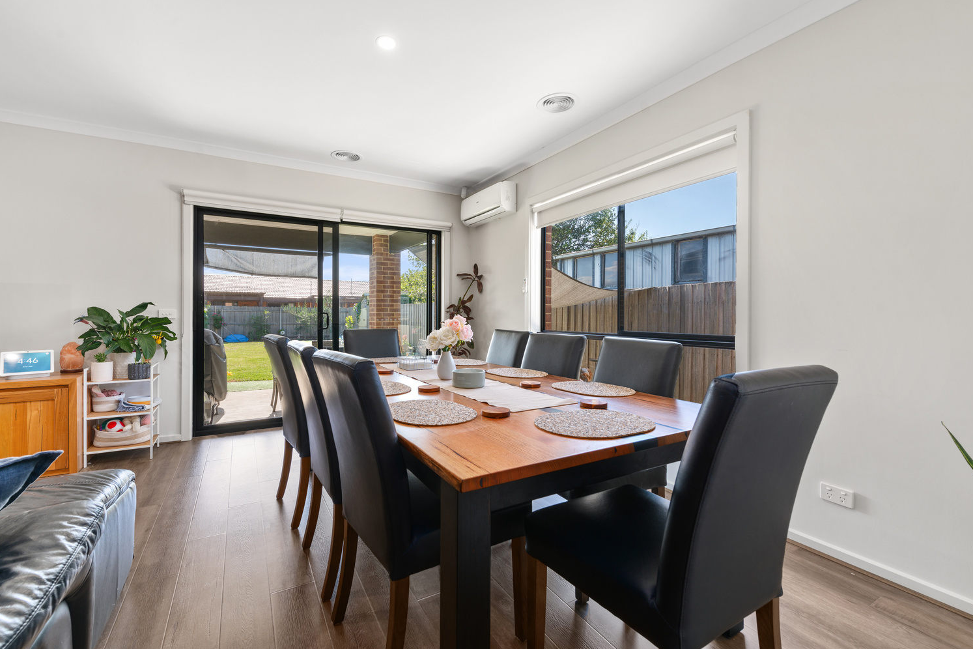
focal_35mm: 15
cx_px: 471
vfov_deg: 77.3
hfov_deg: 100.4
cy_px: 326
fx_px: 405
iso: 125
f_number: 8
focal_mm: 14
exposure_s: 1/2.5
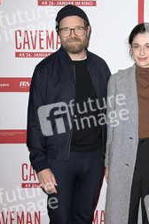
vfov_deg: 26.4
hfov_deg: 17.8
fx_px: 473
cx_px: 109
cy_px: 159
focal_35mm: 76
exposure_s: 1/250
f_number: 7.1
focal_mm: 48
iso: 400
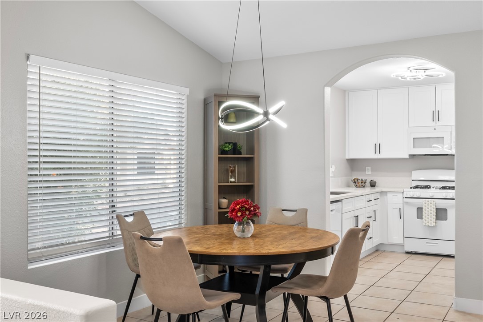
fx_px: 483
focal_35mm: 36
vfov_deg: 36.9
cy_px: 161
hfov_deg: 53.1
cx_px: 242
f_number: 8
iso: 400
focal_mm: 24
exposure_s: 1/2
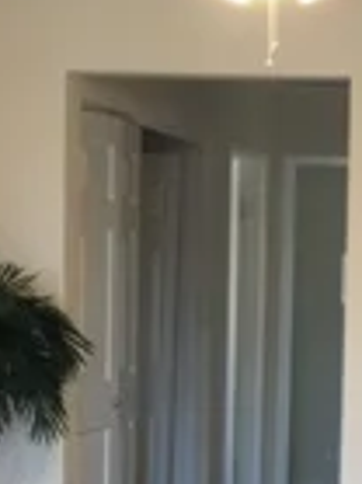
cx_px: 386
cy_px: 460
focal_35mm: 117
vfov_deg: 16.6
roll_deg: -2.8
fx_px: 1634
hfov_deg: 12.4
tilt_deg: -3.9
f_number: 2.2
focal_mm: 4.15
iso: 32
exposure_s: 1/15
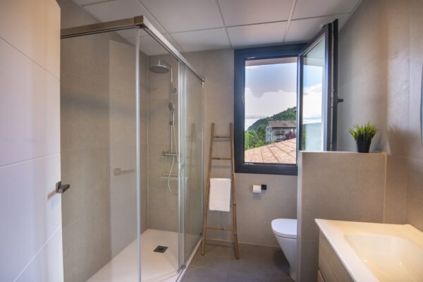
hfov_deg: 96.7
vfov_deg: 73.7
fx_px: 188
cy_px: 141
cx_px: 212
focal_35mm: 16
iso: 250
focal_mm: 11
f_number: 14
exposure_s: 1/15
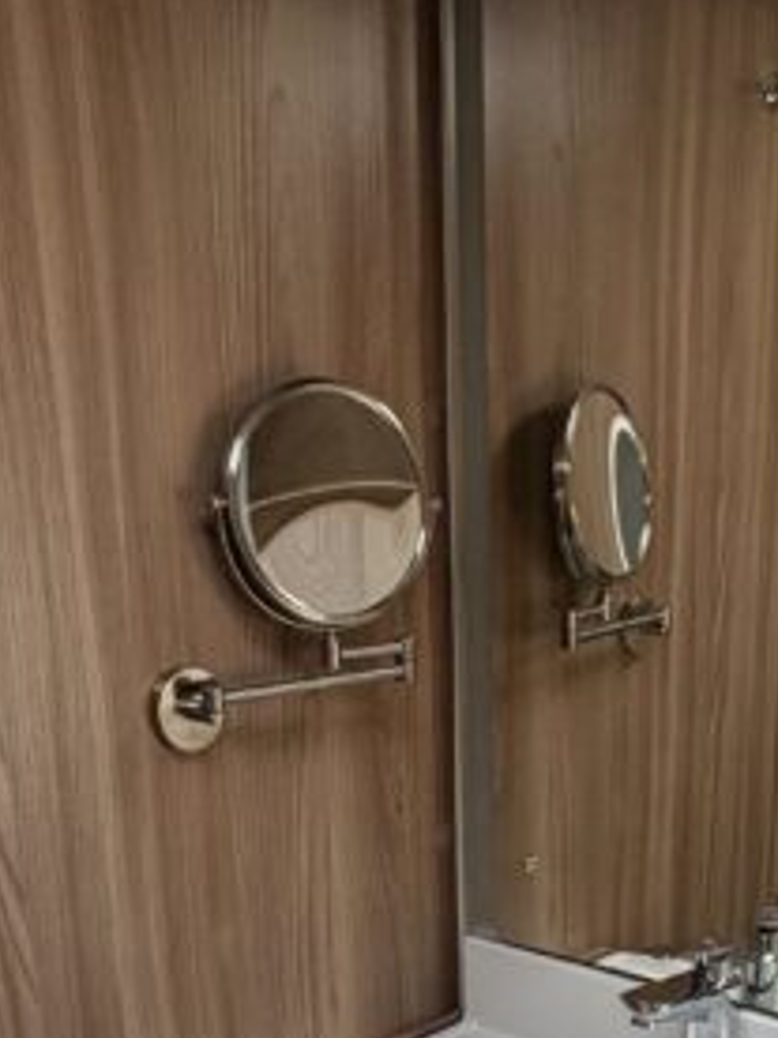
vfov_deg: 34.0
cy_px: 1004
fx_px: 1558
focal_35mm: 52
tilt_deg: -19.6
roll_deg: -1.7
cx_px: 575
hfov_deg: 27.7
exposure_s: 1/121
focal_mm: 2.22
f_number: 2.2
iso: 125
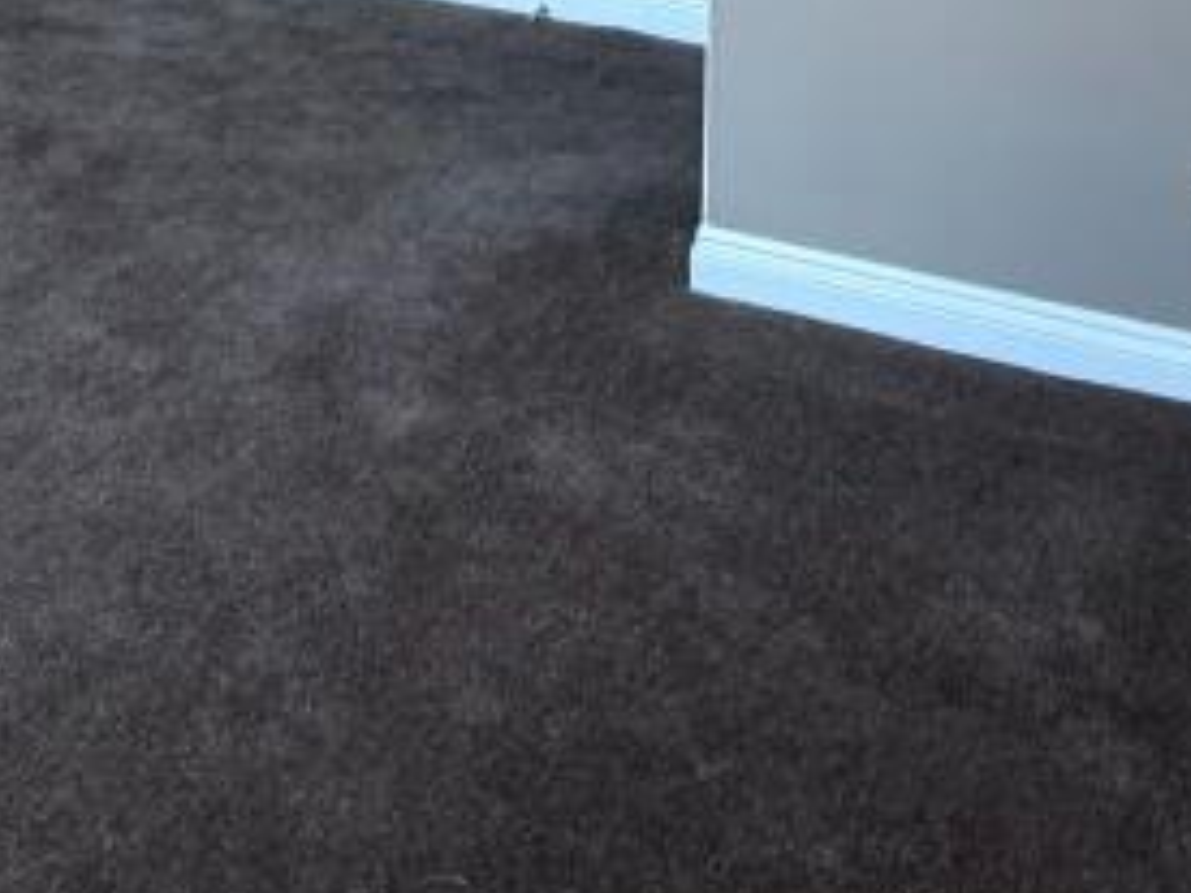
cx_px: 531
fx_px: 1789
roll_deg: -0.6
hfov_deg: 36.8
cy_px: -496
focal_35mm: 52
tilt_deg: -3.2
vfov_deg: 22.3
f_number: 2.2
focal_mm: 2.22
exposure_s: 1/121
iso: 250
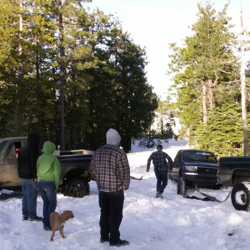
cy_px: 168
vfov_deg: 28.4
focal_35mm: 60
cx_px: 183
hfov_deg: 28.3
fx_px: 490
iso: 50
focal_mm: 5.9
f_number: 8
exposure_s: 1/50
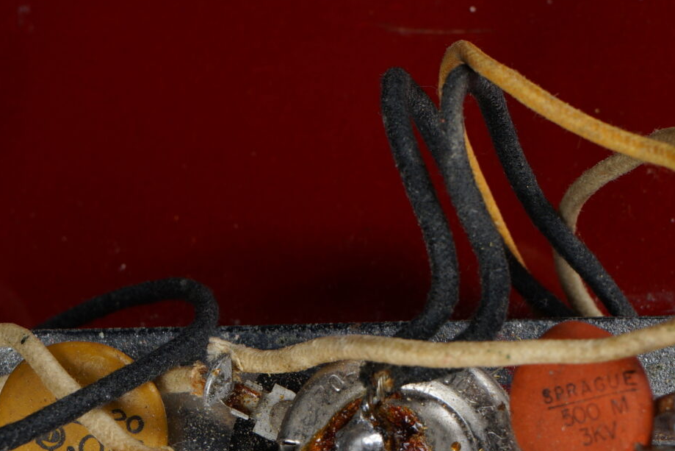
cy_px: 293
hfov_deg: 10.5
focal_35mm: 195
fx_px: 3657
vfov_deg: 7.0
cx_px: 350
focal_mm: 70
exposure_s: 1/125
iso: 160
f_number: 11
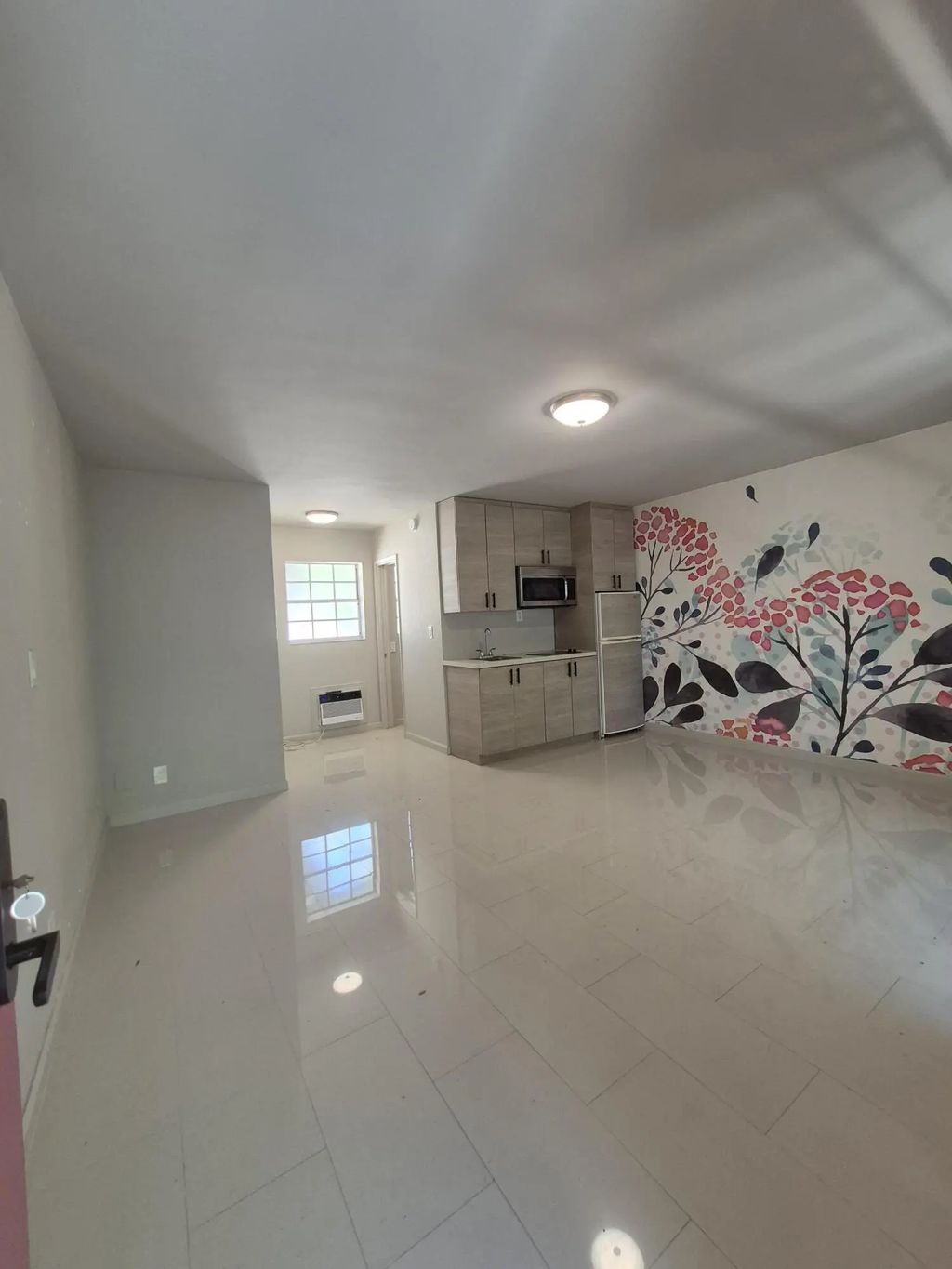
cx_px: 476
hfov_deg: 89.9
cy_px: 634
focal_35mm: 13
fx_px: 477
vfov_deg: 106.2
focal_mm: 1.74
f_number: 2.2
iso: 100
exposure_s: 1/60
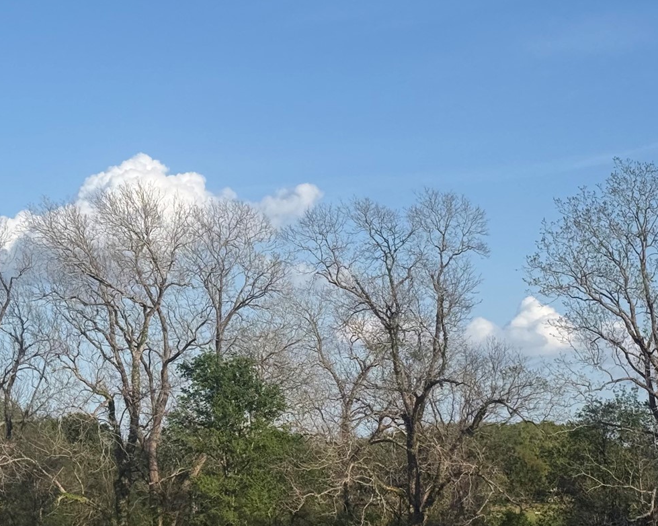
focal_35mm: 98
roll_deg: +0.6
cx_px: 304
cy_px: 353
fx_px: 1908
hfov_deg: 19.6
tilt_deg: +3.9
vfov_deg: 15.7
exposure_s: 1/6536
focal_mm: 6.76
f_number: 1.78
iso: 100
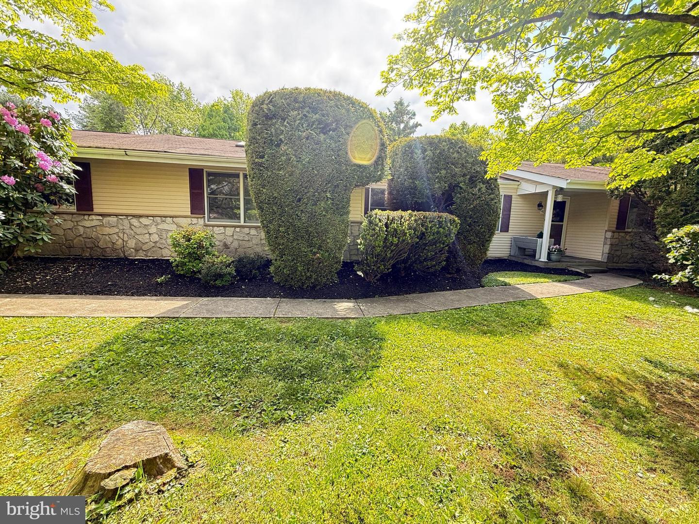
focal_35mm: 14
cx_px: 350
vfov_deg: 85.7
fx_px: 283
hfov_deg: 102.1
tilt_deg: -7.2
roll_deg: -1.5
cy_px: 262
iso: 64
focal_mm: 2.22
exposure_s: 1/129
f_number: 2.2
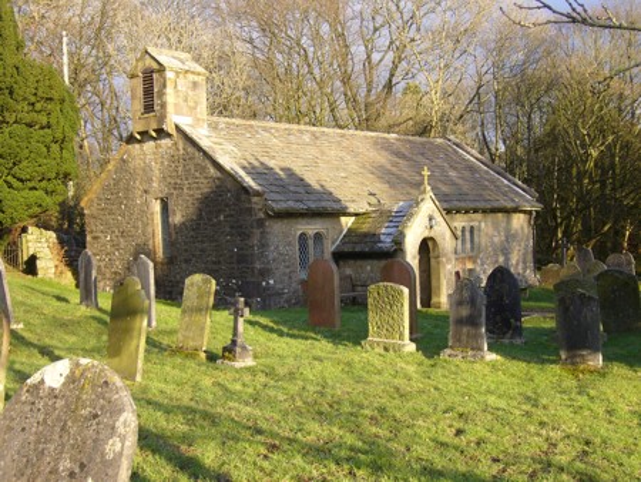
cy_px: 241
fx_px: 926
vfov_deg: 29.1
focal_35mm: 50
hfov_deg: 38.2
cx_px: 320
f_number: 3.3
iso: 80
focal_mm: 8.3
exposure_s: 1/125
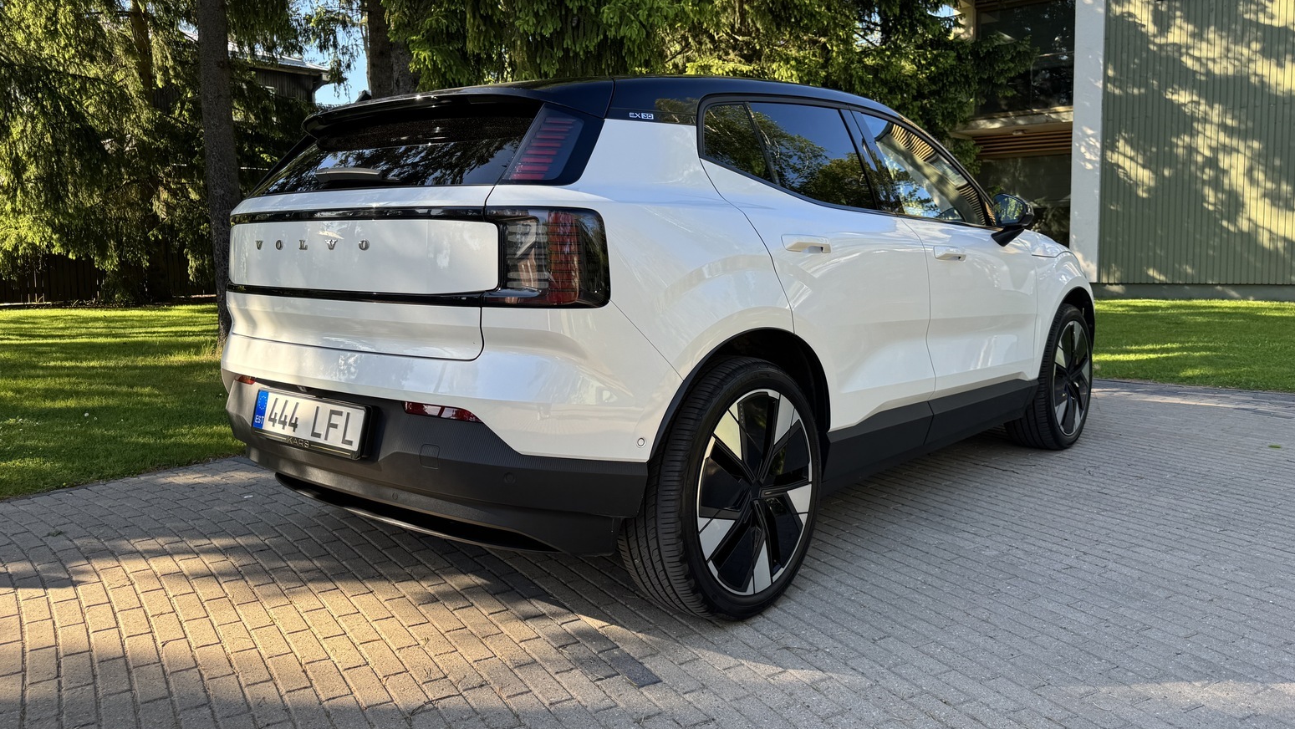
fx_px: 927
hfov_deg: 69.8
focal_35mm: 27
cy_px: 325
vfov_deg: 42.9
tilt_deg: -5.7
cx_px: 652
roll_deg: +0.9
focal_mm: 6.76
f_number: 1.78
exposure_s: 1/658
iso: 80
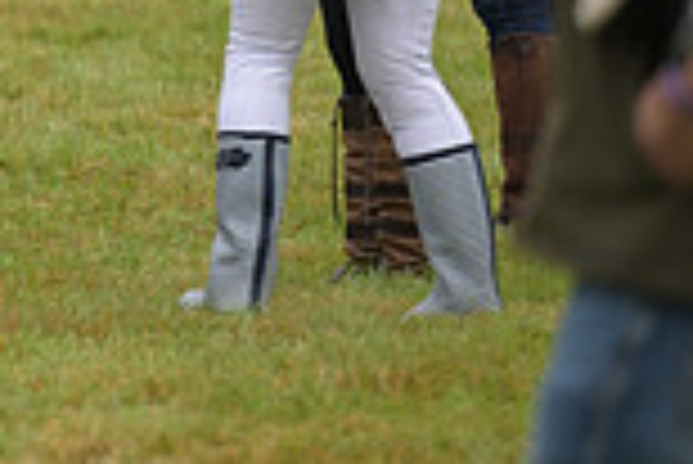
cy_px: -345
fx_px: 14489
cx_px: -562
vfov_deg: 1.8
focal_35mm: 752
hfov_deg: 2.7
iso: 560
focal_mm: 200
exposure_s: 1/1250
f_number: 3.2
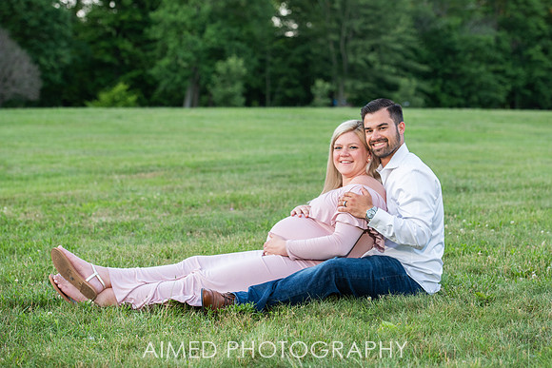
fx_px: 1371
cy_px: 184
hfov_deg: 22.8
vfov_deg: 15.3
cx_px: 282
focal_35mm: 89
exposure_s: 1/250
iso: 500
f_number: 5
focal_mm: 86
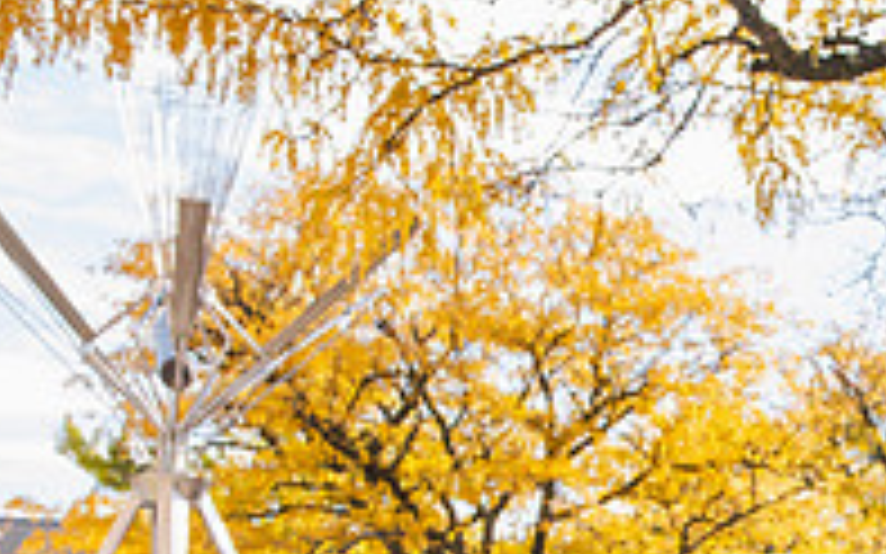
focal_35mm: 96
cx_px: 801
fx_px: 2317
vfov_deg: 13.4
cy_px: 606
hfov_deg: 21.2
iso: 320
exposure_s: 1/250
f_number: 6.3
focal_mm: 32
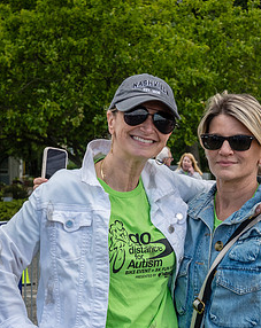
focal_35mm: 120
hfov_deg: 12.8
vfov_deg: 16.0
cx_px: 183
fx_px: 1164
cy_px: 228
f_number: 6.3
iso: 400
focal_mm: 48
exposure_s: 1/640
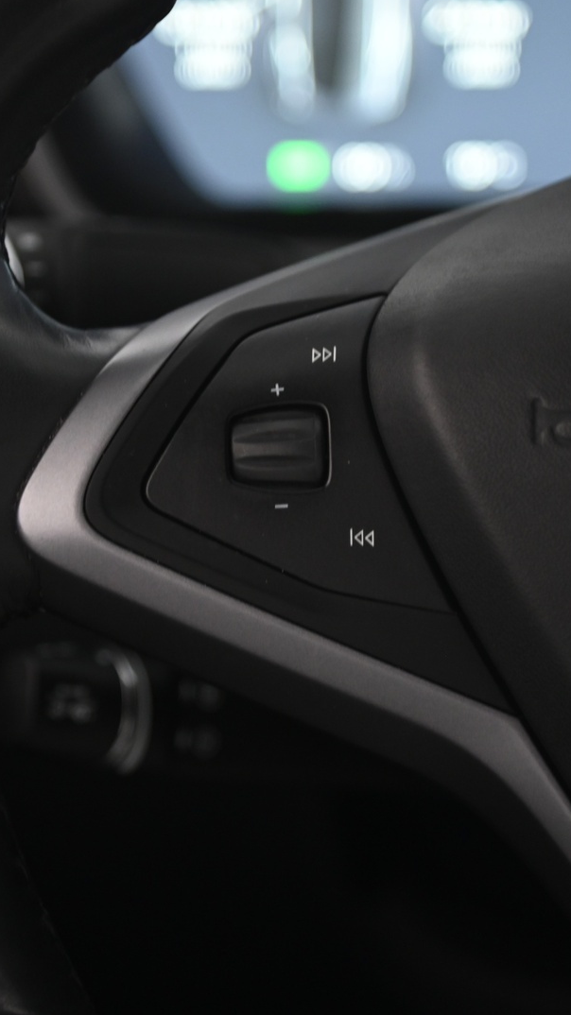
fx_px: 5115
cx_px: 233
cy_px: 506
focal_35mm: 190
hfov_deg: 6.4
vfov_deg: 11.3
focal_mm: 120
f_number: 4
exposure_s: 1/15
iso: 2000
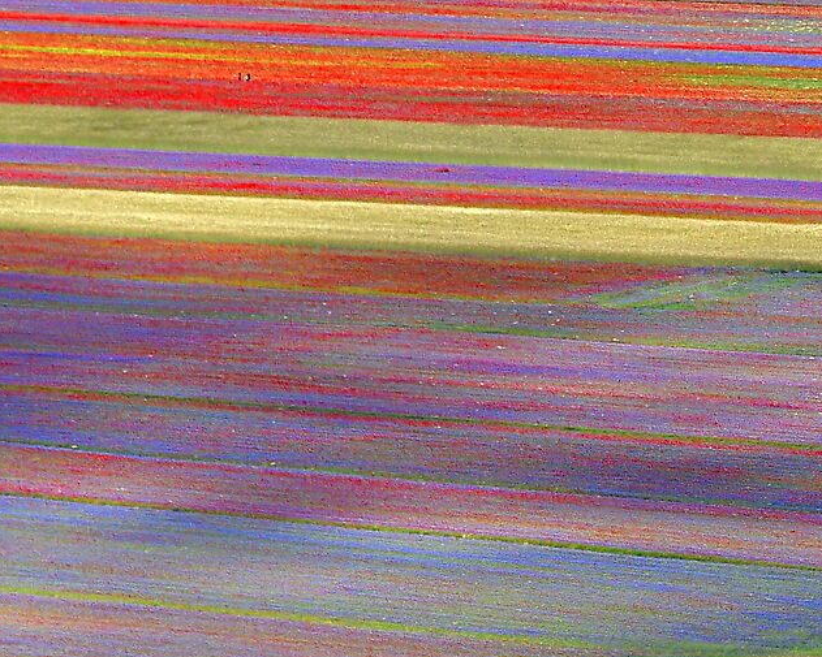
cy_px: -94
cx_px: 1123
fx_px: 8857
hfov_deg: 5.3
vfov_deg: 4.2
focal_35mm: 364
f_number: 3.5
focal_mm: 68
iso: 100
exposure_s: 1/1250
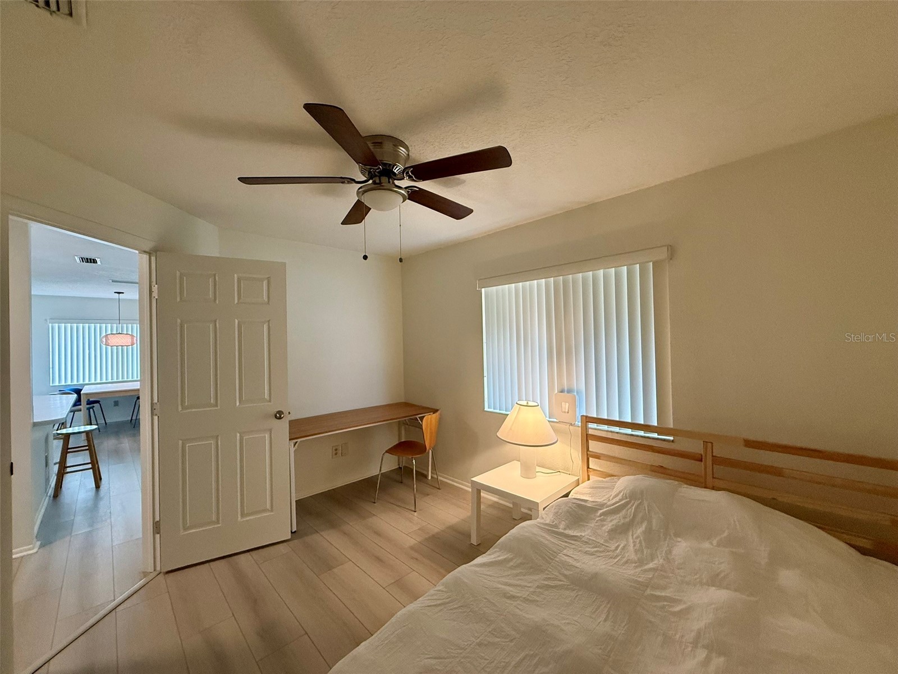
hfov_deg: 102.1
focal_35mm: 14
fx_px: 363
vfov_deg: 85.7
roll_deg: +1.6
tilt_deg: +1.5
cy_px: 337
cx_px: 449
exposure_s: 1/120
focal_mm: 2.22
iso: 320
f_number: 2.2
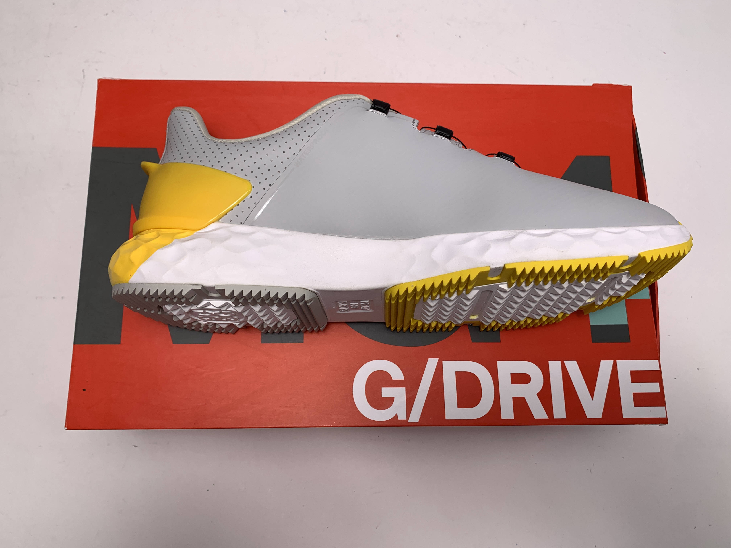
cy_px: 274
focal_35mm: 26
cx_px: 366
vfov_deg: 53.1
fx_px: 549
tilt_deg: -78.8
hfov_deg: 67.3
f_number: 1.8
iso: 25
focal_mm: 4.25
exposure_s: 1/435
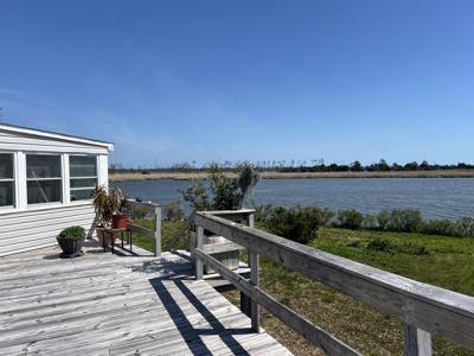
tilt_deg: -0.9
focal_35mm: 26
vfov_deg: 53.1
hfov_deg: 67.3
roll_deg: +1.0
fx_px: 356
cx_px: 237
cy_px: 178
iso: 50
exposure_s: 1/6211
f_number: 1.5
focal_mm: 5.7
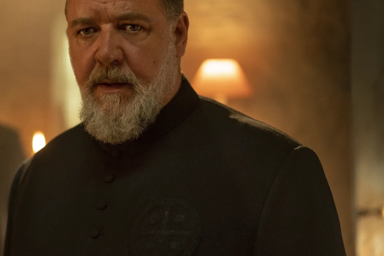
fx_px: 842
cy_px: 104
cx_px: 114
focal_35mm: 79
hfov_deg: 25.5
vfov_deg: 17.3
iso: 2000
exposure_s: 1/200
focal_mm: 55
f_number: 2.2
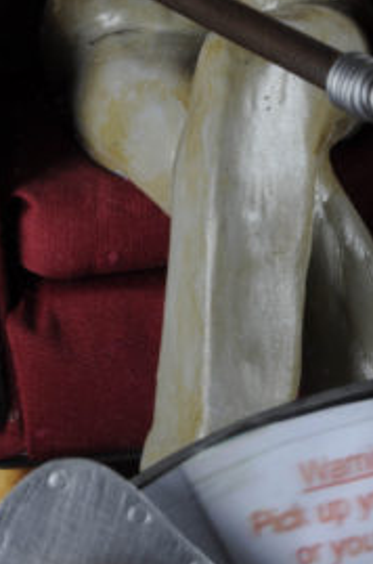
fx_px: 1968
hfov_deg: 10.8
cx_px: 233
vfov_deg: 15.8
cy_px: -83
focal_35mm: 126
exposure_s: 1/125
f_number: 13
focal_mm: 32
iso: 200
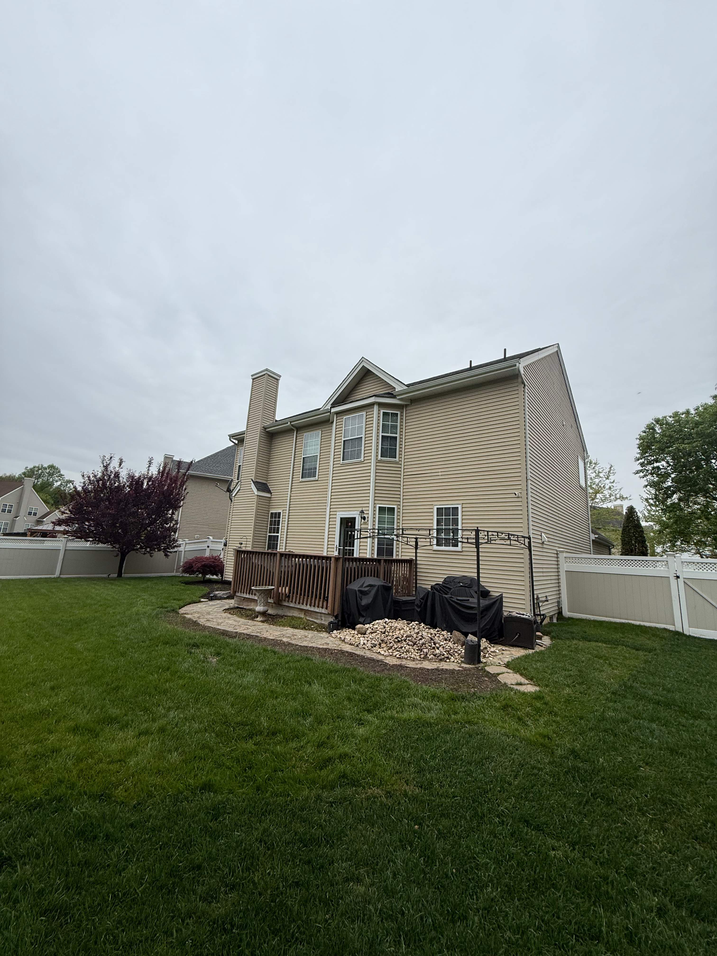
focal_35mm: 14
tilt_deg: +13.5
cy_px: 478
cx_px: 358
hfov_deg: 85.7
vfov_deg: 102.1
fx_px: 387
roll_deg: +1.8
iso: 50
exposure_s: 1/651
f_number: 2.2
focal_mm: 2.22
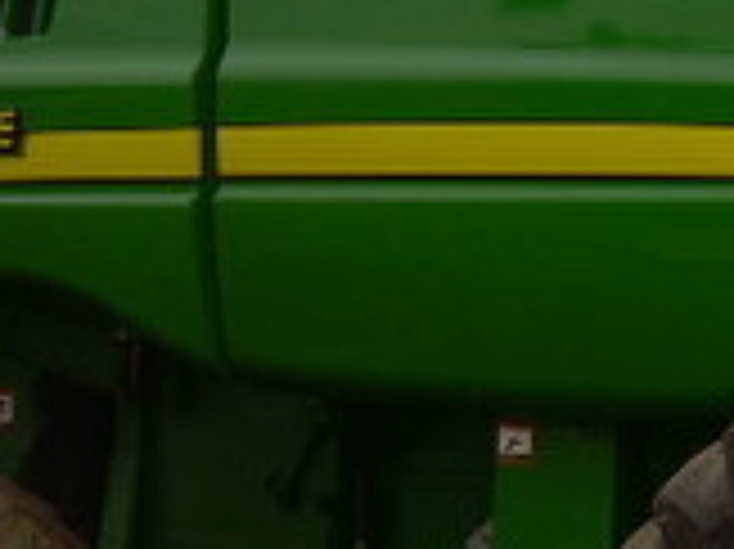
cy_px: 189
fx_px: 2691
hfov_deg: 15.0
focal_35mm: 127
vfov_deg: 11.6
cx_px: 883
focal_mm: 6.3
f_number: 2.8
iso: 50
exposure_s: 1/60
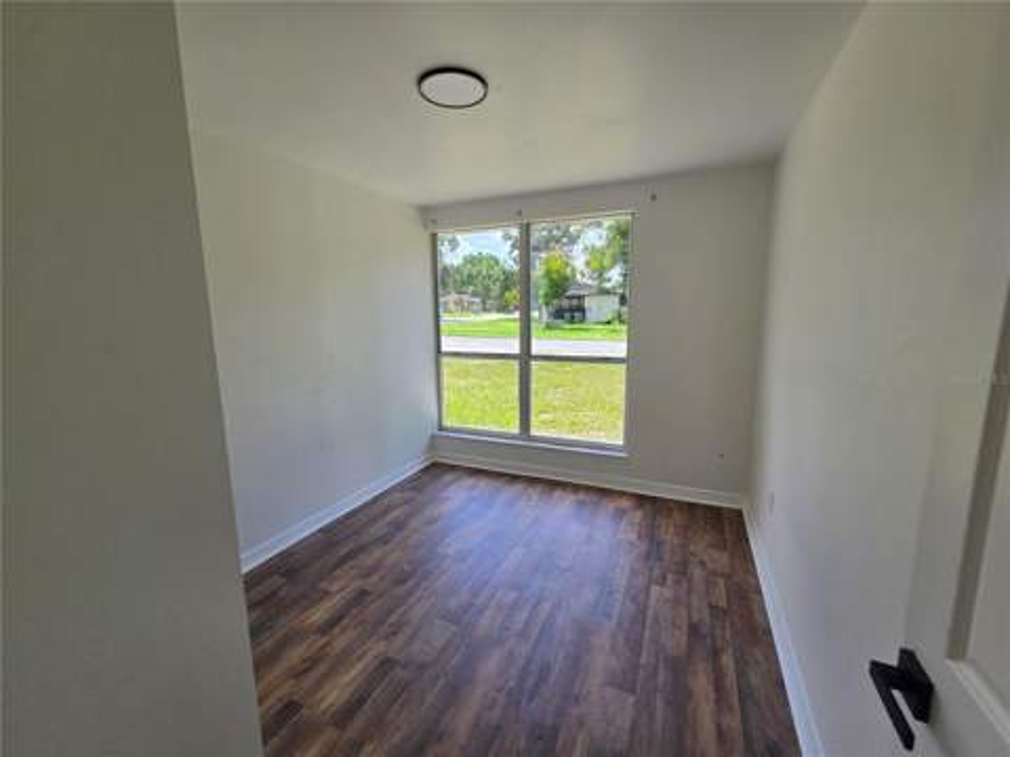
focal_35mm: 13
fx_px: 379
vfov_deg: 89.9
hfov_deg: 106.2
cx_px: 505
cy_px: 378
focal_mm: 2.2
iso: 125
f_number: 2.2
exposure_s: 1/1000
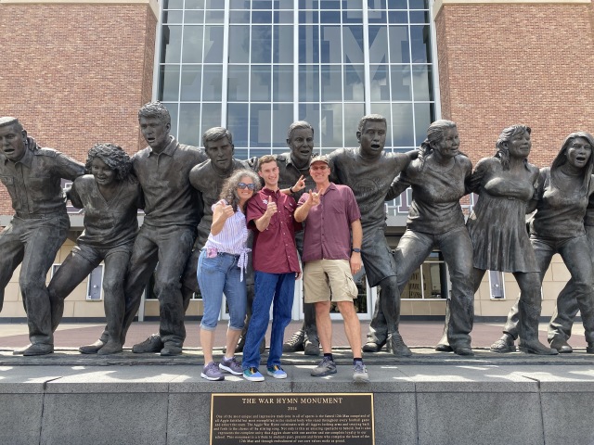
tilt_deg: +11.1
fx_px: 446
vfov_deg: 53.1
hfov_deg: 67.3
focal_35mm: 26
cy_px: 222
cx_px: 297
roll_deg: -0.3
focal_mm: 4.25
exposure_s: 1/554
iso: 32
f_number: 1.8
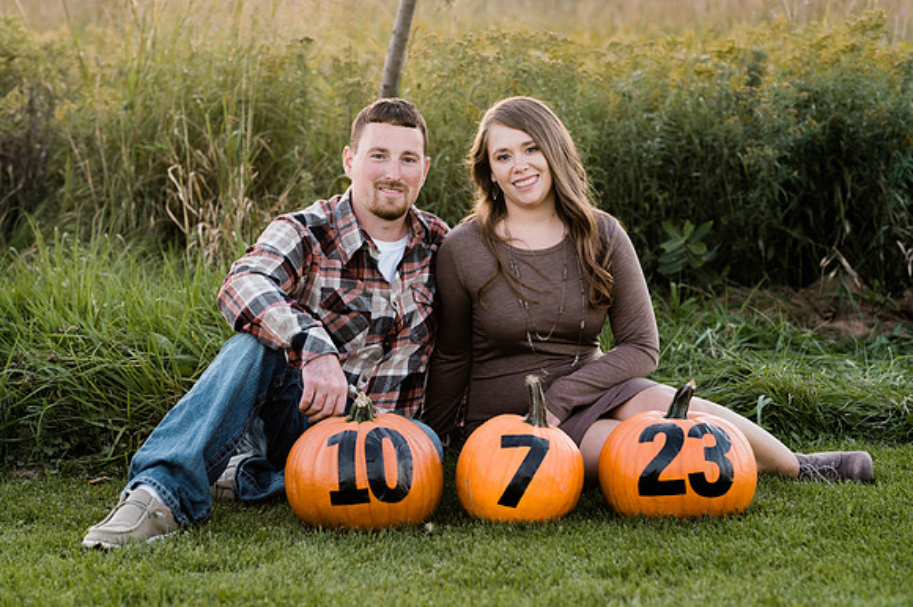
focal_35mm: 89
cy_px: 303
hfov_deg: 23.0
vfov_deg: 15.4
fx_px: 2245
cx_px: 446
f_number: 4.5
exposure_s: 1/250
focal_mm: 85
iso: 400
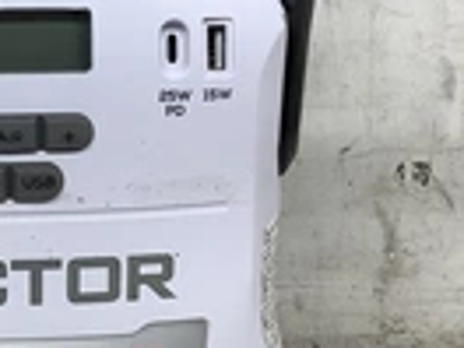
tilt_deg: -18.9
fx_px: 1260
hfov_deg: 20.2
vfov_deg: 15.7
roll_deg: +0.3
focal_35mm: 94
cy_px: 190
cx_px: -7
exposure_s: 1/100
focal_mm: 3.3
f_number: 2.4
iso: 50
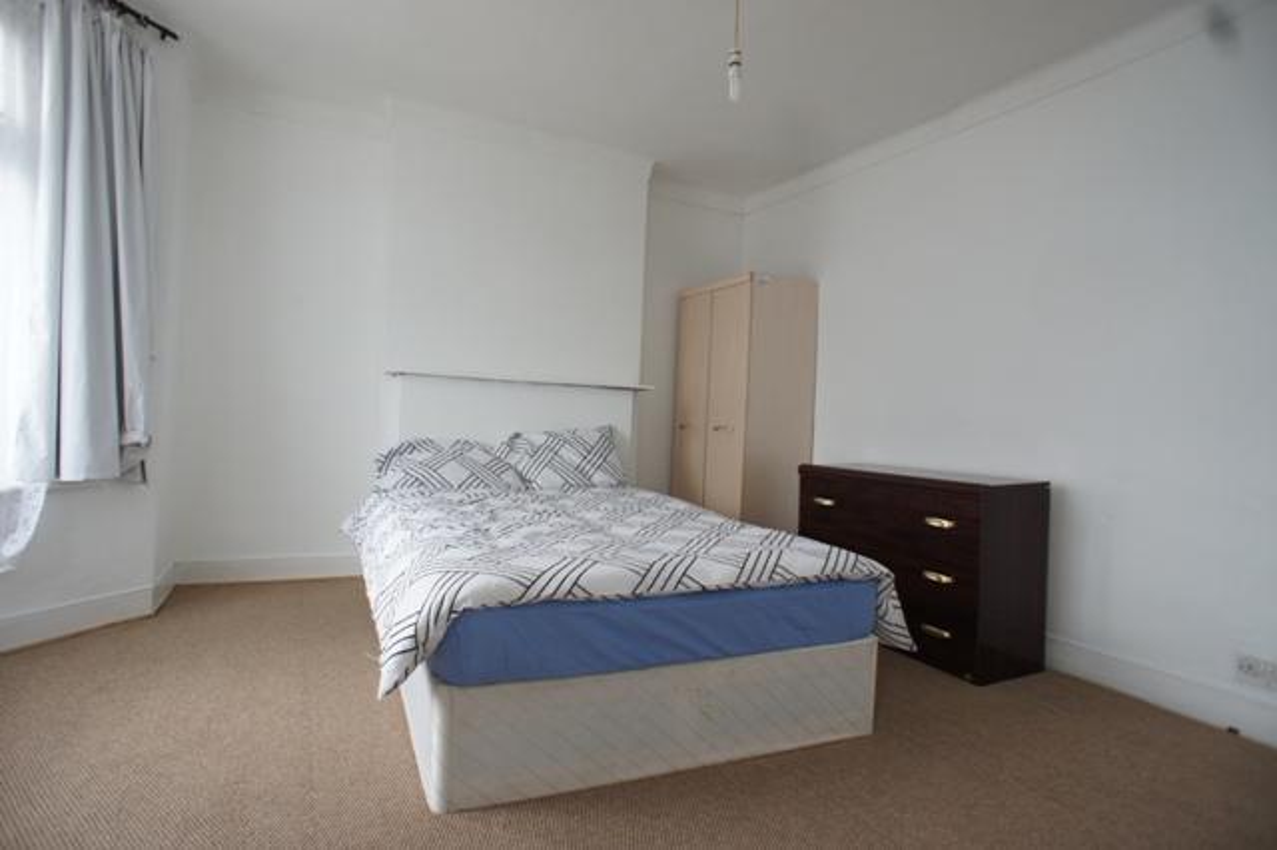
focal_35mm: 24
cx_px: 638
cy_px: 425
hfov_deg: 73.8
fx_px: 851
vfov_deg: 53.1
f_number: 4
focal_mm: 16
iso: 200
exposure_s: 1/50
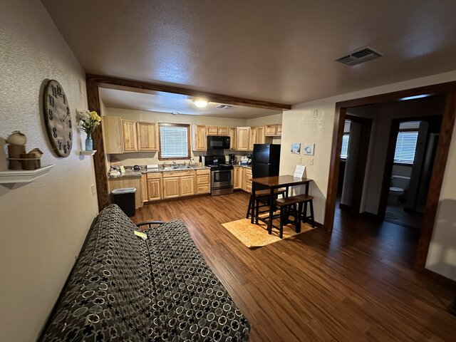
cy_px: 171
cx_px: 228
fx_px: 184
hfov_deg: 102.1
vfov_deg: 85.7
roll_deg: -1.1
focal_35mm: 14
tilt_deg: -8.8
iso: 800
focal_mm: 2.22
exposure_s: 1/60
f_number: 2.2
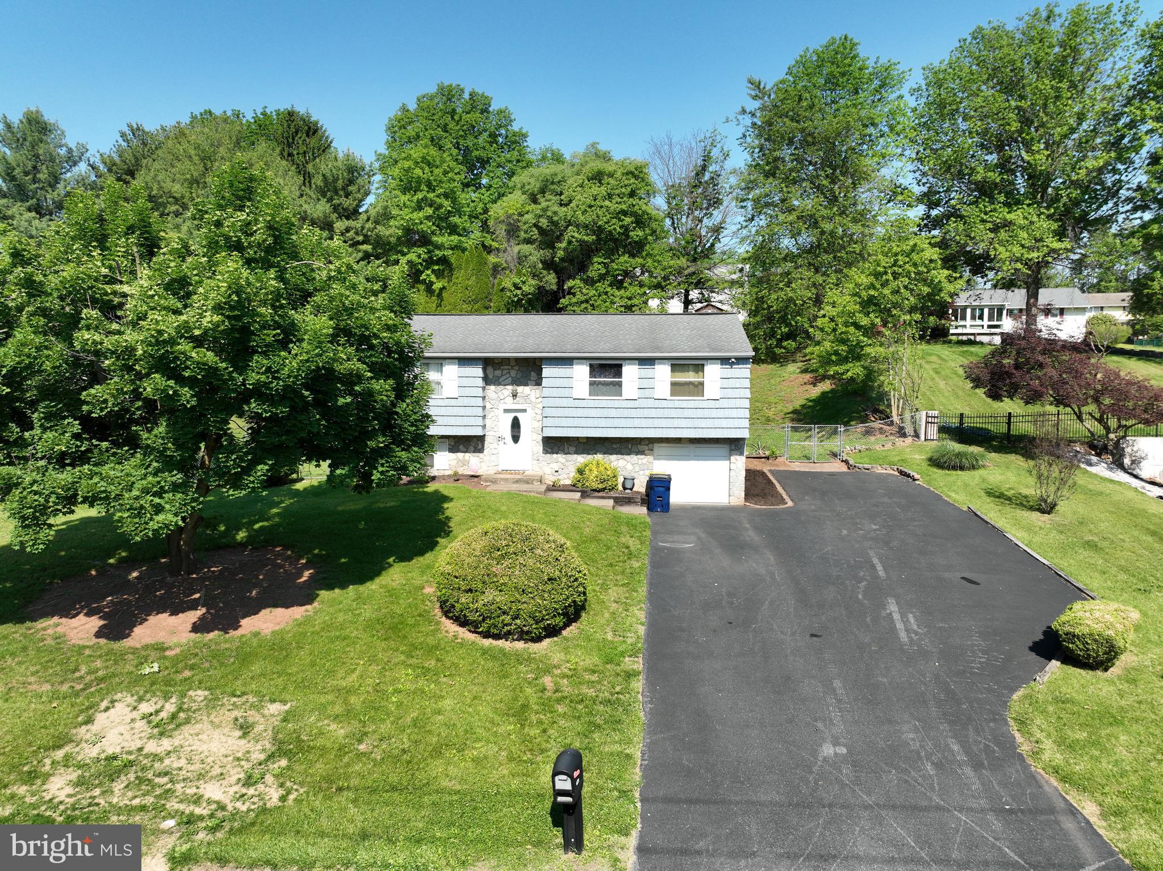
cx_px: 582
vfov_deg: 56.8
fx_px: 806
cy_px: 436
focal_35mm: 24
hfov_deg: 71.6
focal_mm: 12.29
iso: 100
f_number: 2.8
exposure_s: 1/1250
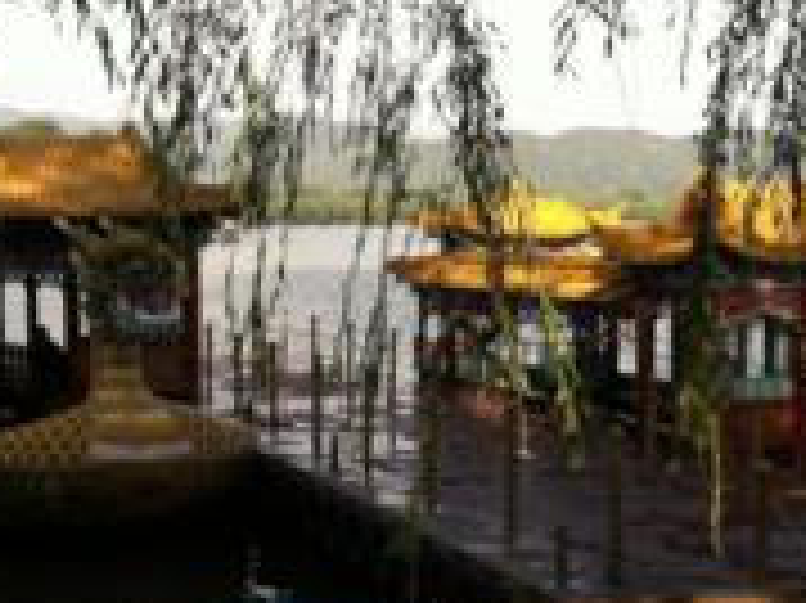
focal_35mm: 78
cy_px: 371
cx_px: 297
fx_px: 1815
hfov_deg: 25.0
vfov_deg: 18.8
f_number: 2.8
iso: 80
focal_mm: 3.85
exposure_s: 1/508
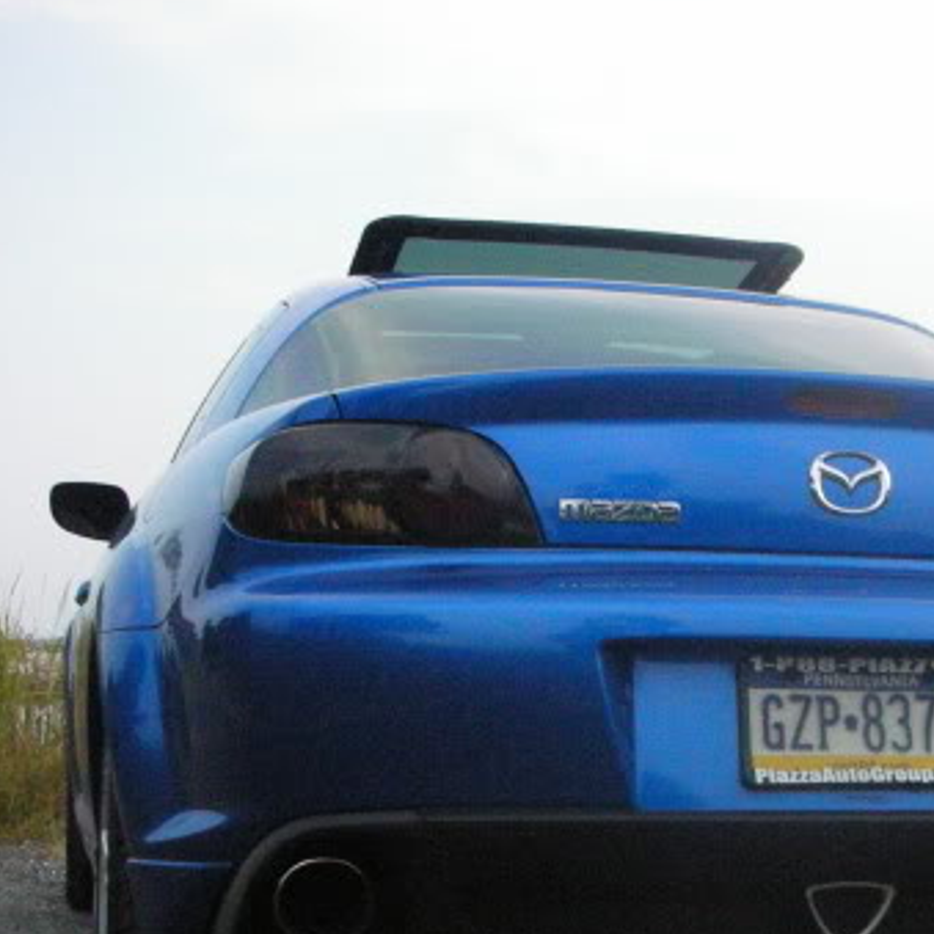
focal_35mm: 73
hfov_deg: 23.5
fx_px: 2228
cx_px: 692
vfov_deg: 23.3
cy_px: 738
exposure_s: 1/124
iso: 400
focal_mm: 5.8
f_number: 8.5
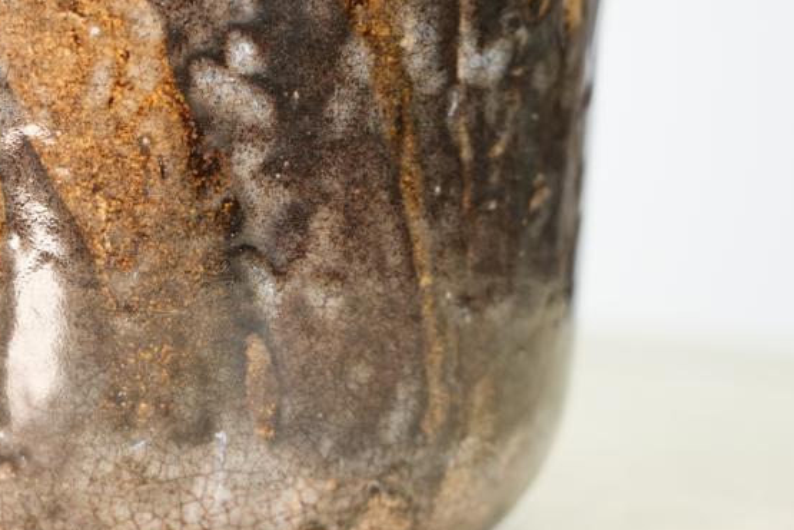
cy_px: 125
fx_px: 4521
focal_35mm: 205
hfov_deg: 10.0
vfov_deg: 6.7
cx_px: 90
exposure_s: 1/125
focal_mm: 105
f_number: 4
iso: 3200
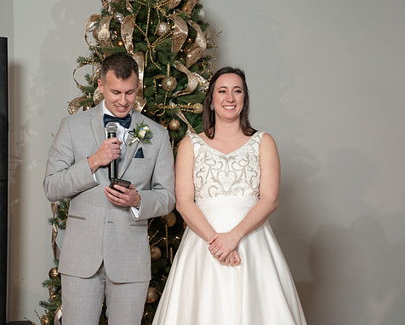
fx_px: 959
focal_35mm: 80
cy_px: 162
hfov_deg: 23.8
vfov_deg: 19.2
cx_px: 166
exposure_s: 1/200
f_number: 5.6
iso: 2000
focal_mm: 70
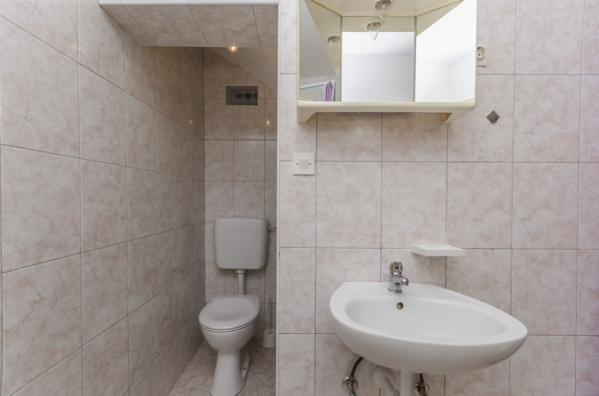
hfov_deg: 100.5
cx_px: 300
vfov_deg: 77.1
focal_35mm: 15
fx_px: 249
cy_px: 198
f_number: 9
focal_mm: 10
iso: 100
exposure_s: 1/100
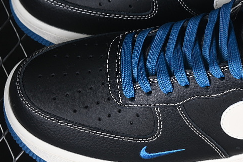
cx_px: 216
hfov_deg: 12.2
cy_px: 37
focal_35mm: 167
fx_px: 1127
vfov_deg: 8.2
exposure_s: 1/60
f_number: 6.3
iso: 160
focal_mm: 50
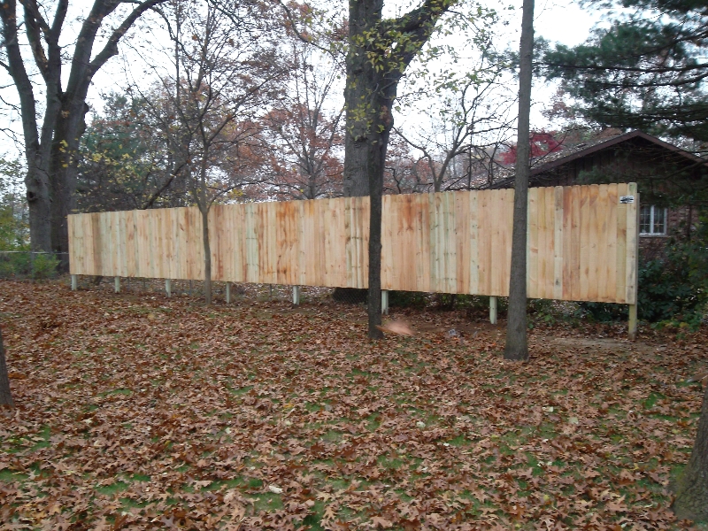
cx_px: 354
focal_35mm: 32
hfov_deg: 56.8
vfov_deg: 44.2
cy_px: 266
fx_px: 654
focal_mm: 5.7
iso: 173
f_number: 3.7
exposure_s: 1/45
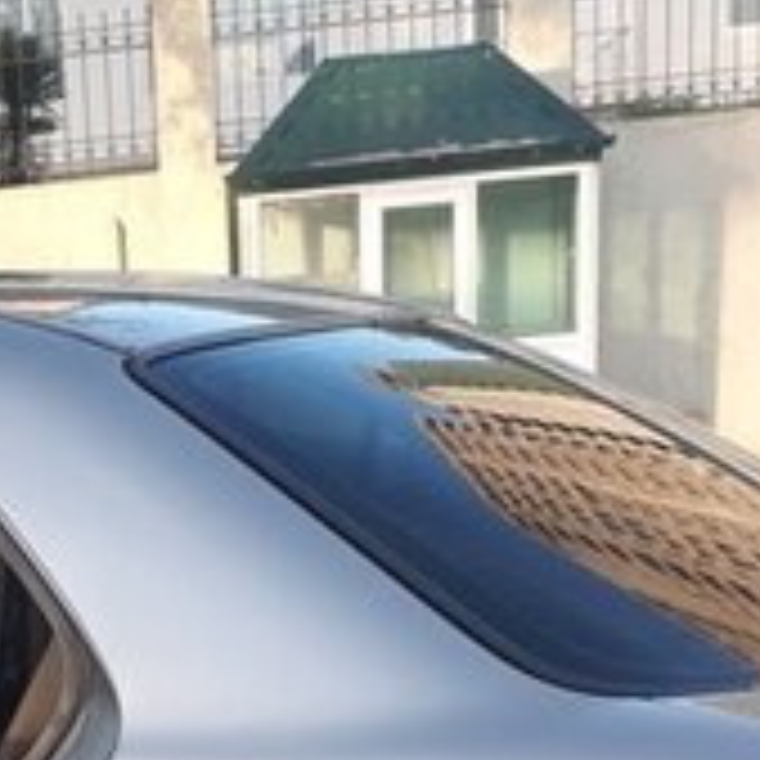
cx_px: -135
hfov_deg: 17.8
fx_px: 2310
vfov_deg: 17.6
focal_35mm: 93
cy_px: 965
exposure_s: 1/135
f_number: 1.9
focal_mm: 3.6
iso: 40
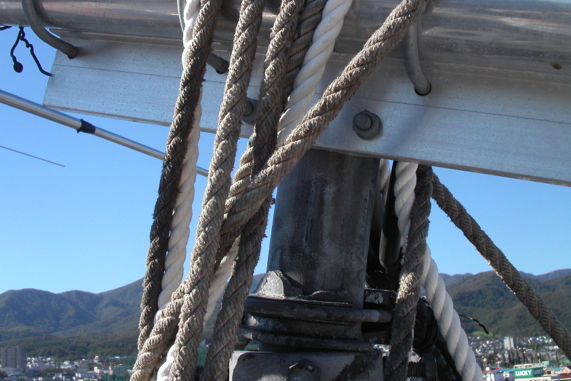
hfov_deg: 48.4
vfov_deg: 33.4
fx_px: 635
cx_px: 284
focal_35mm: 40
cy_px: 181
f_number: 8
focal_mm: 7.8
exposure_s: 1/250
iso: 100
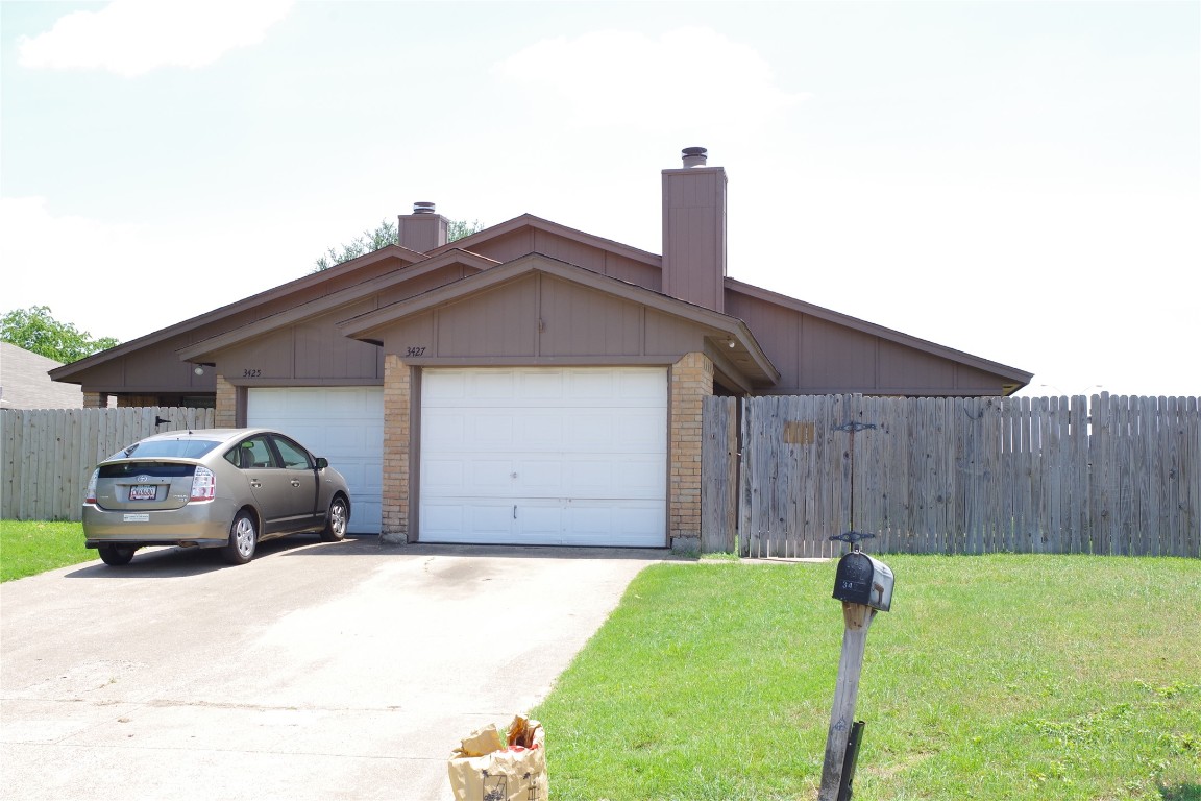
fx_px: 1401
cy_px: 400
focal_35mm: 42
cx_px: 600
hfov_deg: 46.4
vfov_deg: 31.9
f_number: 11
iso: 200
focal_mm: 28
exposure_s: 1/100
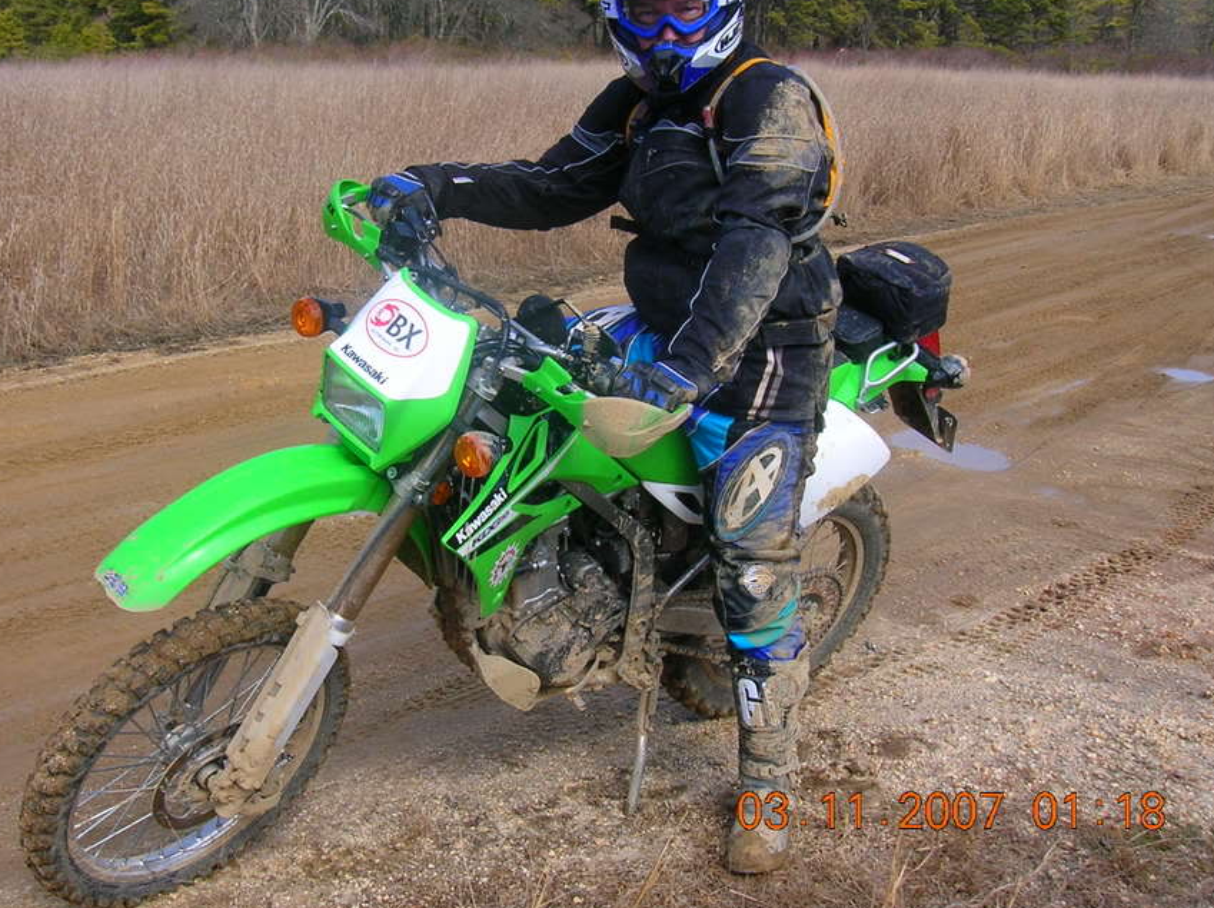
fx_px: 1436
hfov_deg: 45.7
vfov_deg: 35.0
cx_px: 526
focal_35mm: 41
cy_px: 377
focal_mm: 5.7
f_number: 4.9
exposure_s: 1/242
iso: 50
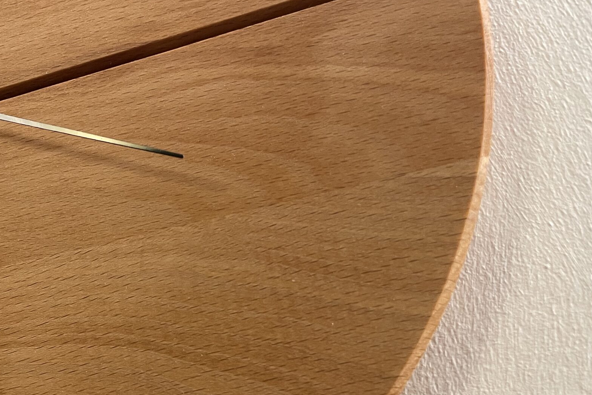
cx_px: 133
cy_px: 292
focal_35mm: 44
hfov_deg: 42.8
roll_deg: +8.4
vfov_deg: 30.1
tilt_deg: +12.6
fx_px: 724
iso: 200
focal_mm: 4.2
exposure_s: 1/59
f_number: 1.6
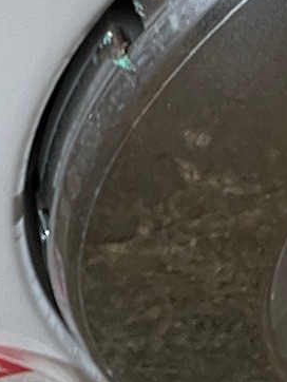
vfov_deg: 11.0
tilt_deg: -38.5
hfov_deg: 8.7
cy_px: -578
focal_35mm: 147
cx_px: -512
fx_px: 1623
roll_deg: +0.2
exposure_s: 1/50
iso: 80
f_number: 1.6
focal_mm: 4.2
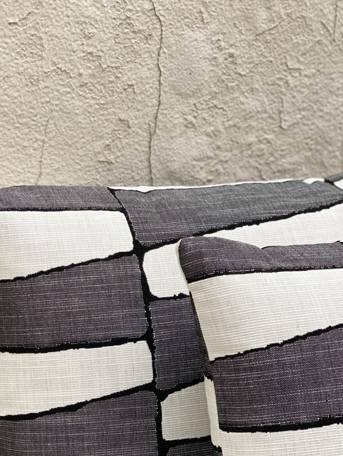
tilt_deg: -20.1
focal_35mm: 82
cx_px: 108
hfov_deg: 17.9
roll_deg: -5.0
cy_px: 295
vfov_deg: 23.7
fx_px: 1083
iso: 80
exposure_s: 1/122
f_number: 2
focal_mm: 6
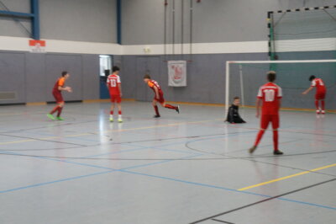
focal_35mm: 60
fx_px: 560
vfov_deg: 22.6
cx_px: 168
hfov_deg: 33.4
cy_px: 112
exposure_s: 1/60
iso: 3200
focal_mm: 40
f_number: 13
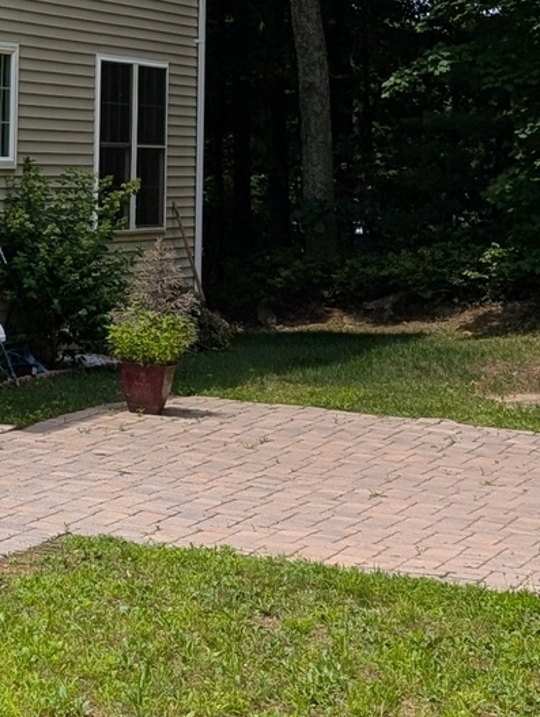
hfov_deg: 13.0
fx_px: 2178
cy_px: -68
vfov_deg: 18.0
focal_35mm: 105
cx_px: -382
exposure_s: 1/1357
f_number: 1.68
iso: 21
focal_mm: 6.9
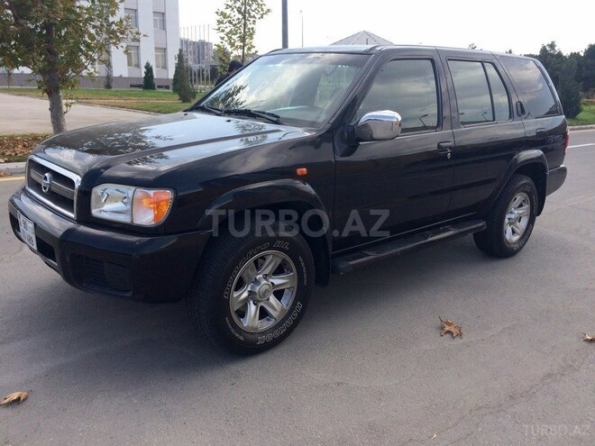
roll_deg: -1.4
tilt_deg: -15.9
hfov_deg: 61.7
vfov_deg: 48.2
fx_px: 498
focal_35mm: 29
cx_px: 298
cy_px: 223
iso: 32
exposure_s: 1/838
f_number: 2.2
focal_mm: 4.15
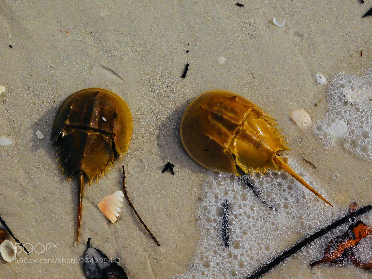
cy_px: 140
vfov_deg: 18.4
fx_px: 860
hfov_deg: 24.4
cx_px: 186
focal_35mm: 80
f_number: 8.8
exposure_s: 1/640
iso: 125
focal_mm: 14.2
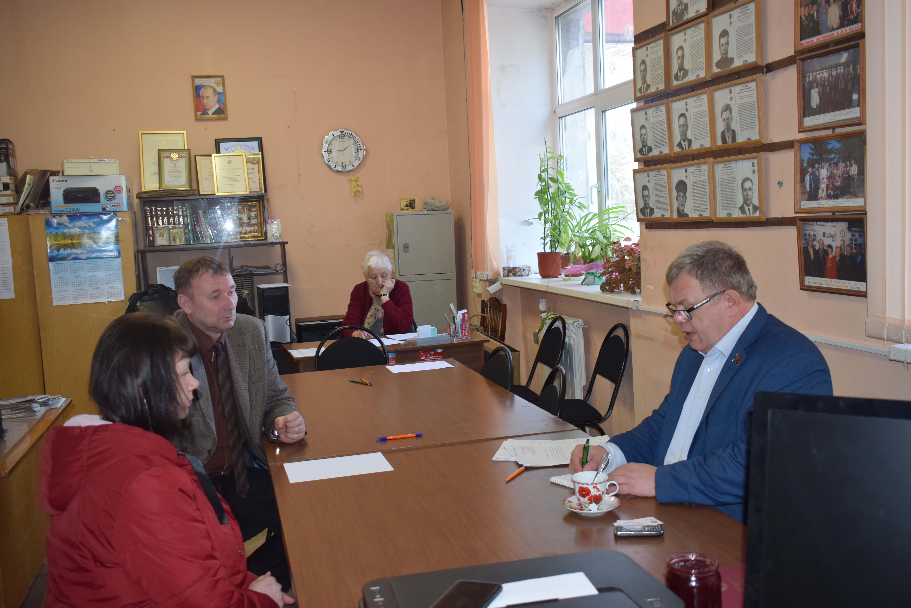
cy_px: 304
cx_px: 456
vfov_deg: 36.9
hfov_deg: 53.1
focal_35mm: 36
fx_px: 911
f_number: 4.5
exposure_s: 1/80
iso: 800
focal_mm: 24
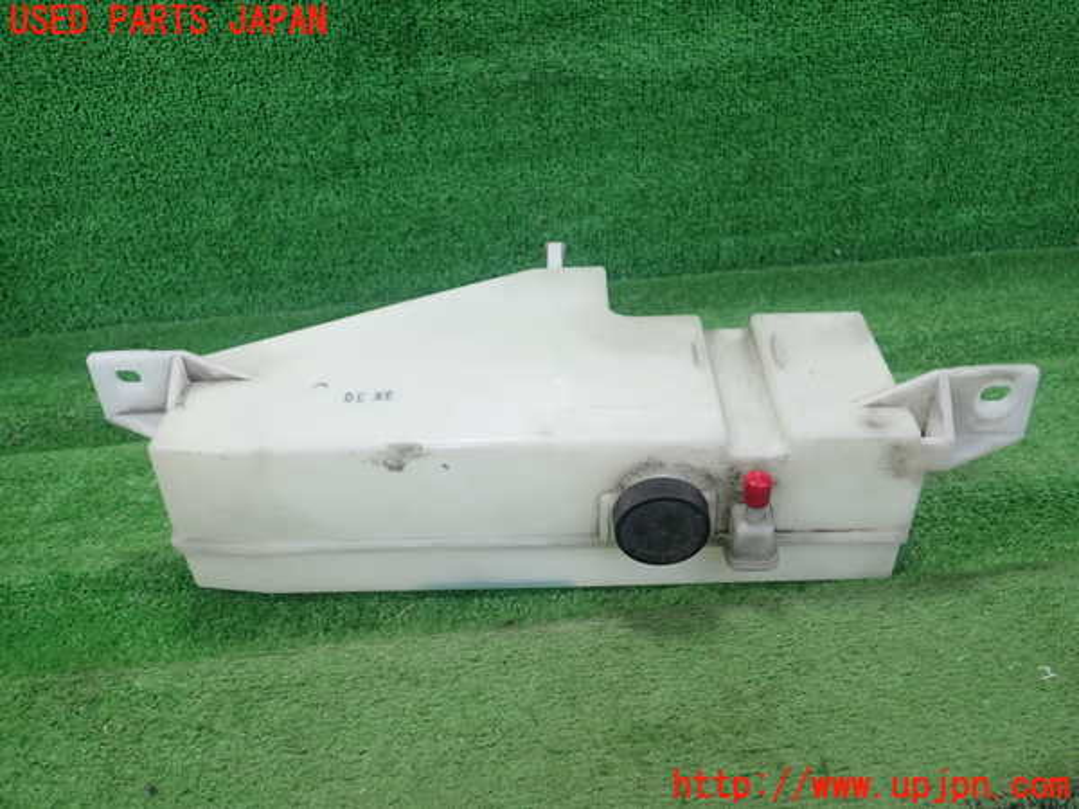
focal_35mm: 30
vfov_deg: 46.8
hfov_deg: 60.0
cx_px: 540
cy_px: 404
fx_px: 935
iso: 200
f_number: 2.3
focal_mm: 5.5
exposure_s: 1/125
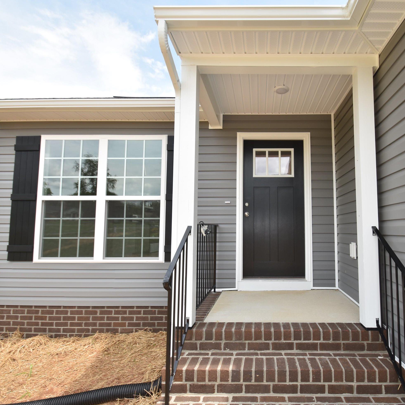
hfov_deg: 72.9
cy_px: 197
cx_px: 264
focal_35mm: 20
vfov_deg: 74.8
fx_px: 265
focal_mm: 10
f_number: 7.1
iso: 100
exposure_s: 1/200
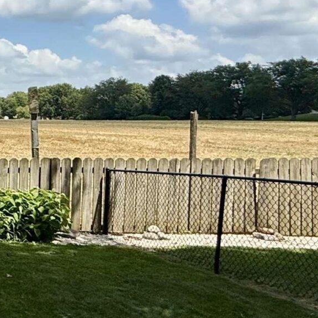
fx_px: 572
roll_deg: -0.7
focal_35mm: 55
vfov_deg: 31.1
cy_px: 152
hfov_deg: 20.9
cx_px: -260
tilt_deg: -3.1
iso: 50
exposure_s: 1/2506
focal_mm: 2.22
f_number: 2.2
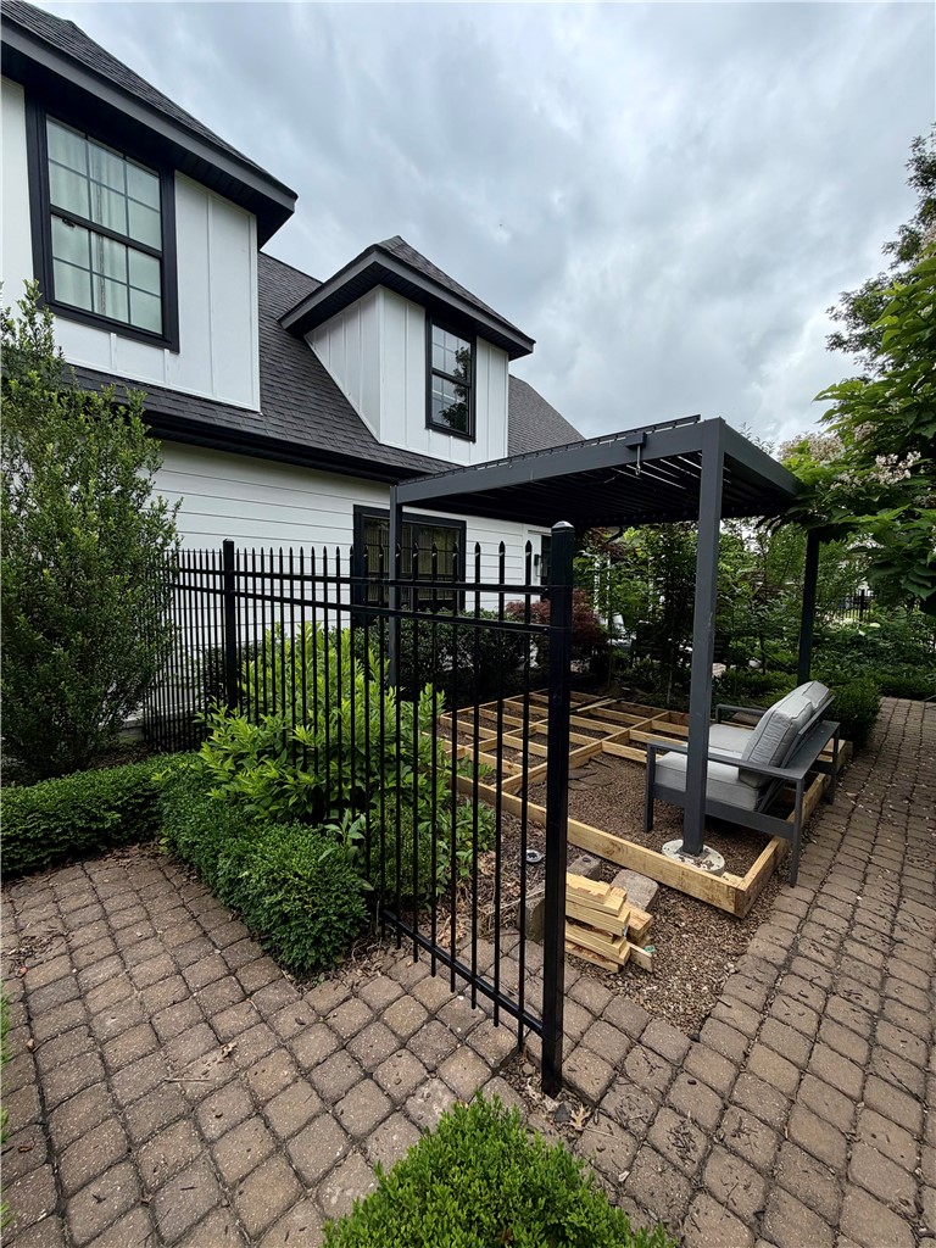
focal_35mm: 14
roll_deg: -0.7
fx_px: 505
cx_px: 468
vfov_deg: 102.1
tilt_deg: -4.5
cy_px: 624
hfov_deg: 85.7
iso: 20
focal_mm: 2.22
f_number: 2.2
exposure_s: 1/864
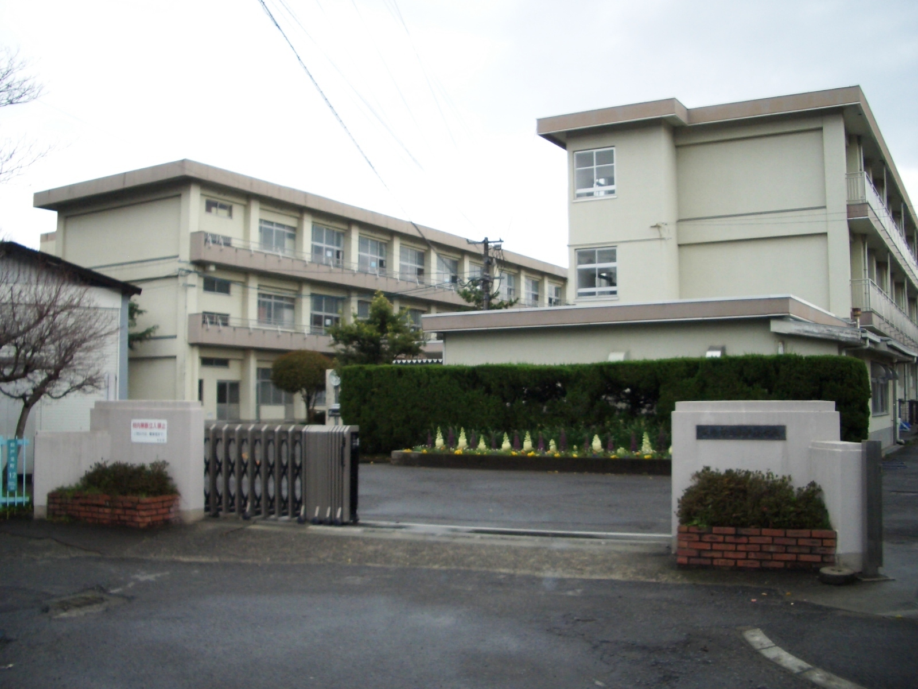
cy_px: 344
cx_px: 459
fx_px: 928
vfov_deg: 40.7
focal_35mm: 35
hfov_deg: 52.6
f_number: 2.6
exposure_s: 1/160
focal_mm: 5.8
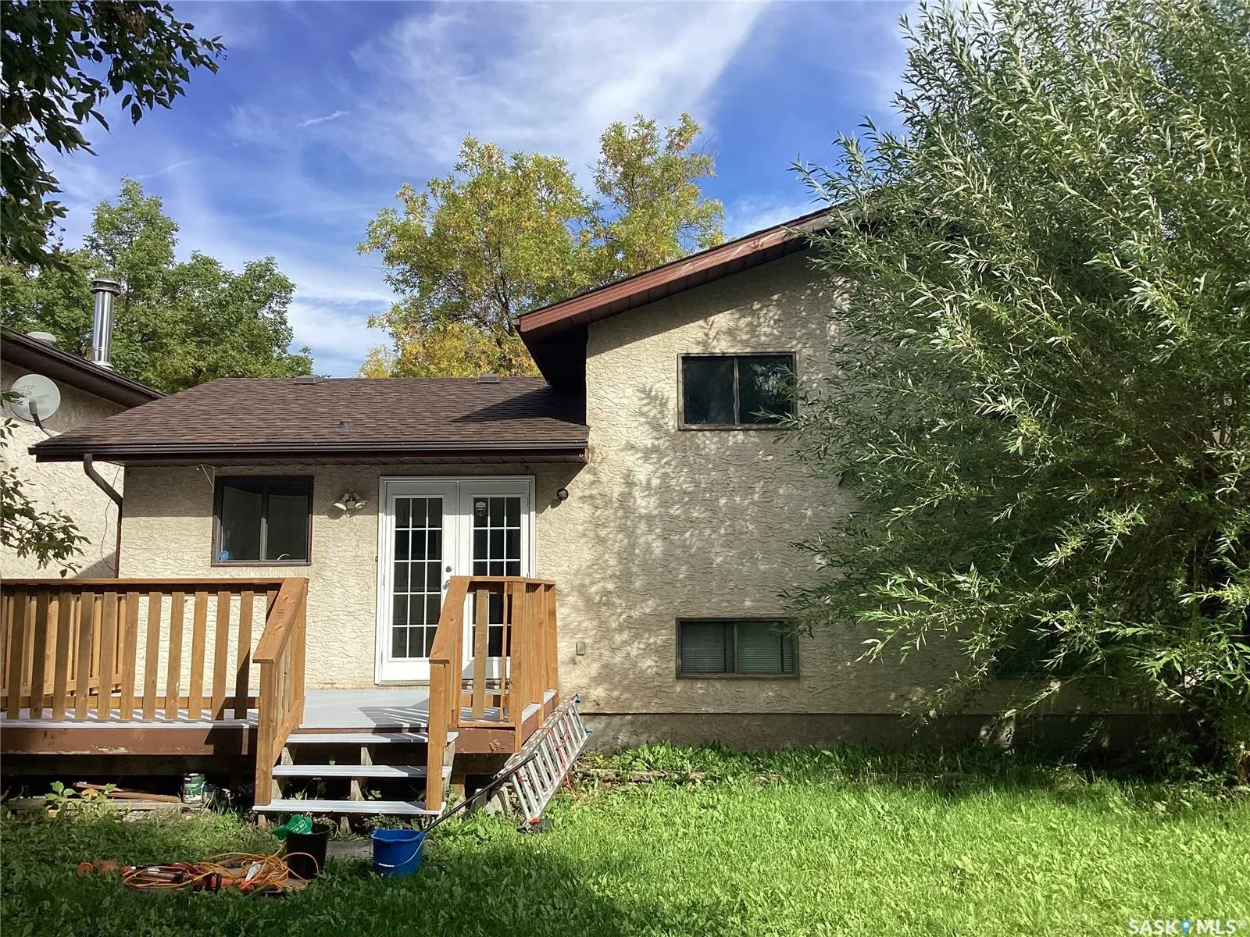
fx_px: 1119
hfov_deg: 58.4
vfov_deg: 45.4
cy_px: 468
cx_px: 625
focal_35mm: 31
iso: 25
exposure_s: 1/791
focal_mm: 3.3
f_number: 2.4
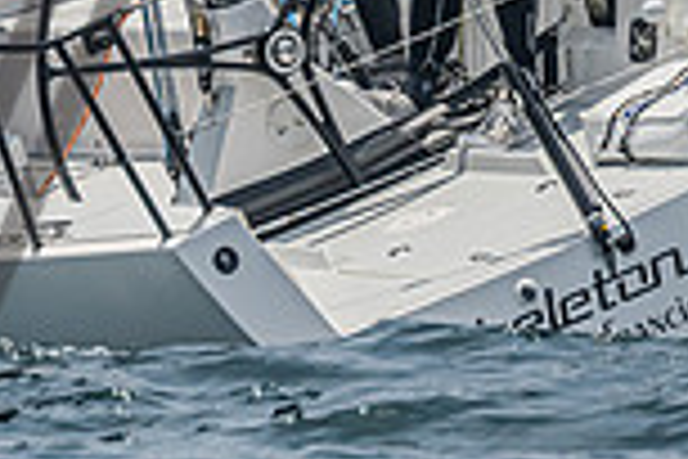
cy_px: -91
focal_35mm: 1782
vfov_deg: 0.8
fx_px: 34053
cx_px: -296
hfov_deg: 1.2
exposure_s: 1/5000
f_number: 6.3
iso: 400
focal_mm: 400
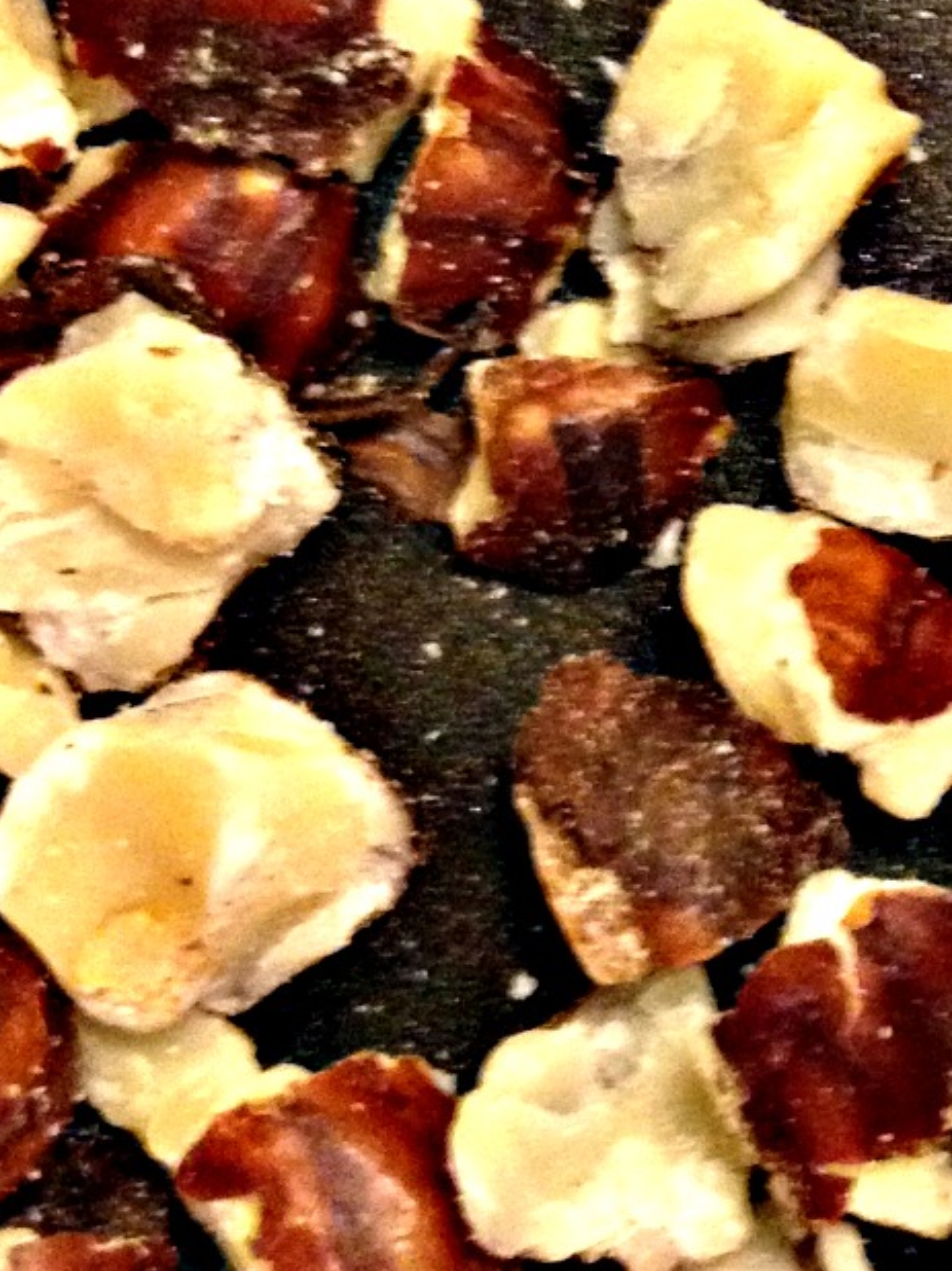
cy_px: 156
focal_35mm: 116
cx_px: 1345
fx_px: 4257
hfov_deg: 12.3
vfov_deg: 16.8
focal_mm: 4.28
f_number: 2.4
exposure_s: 1/20
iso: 250
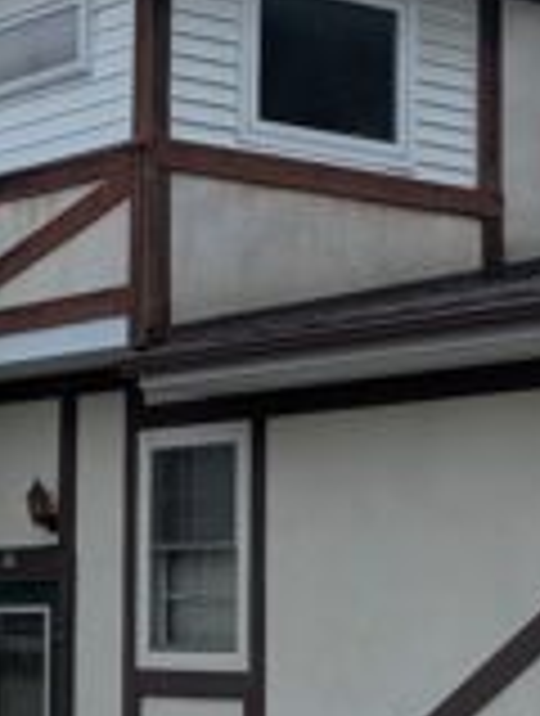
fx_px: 2507
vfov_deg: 16.2
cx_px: -92
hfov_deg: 12.0
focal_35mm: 121
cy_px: 401
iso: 21
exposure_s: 1/797
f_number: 1.68
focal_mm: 6.9
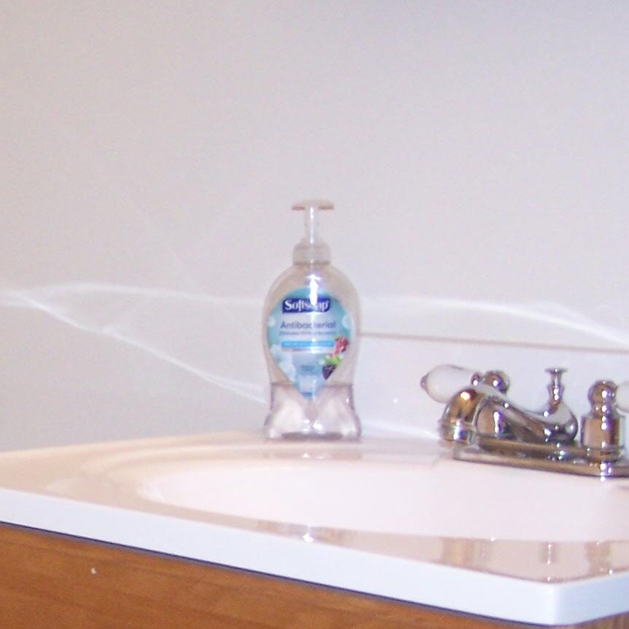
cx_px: -121
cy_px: 439
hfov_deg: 16.7
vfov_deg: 17.3
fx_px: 2056
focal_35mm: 100
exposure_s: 1/60
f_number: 2.8
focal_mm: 6.3
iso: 140
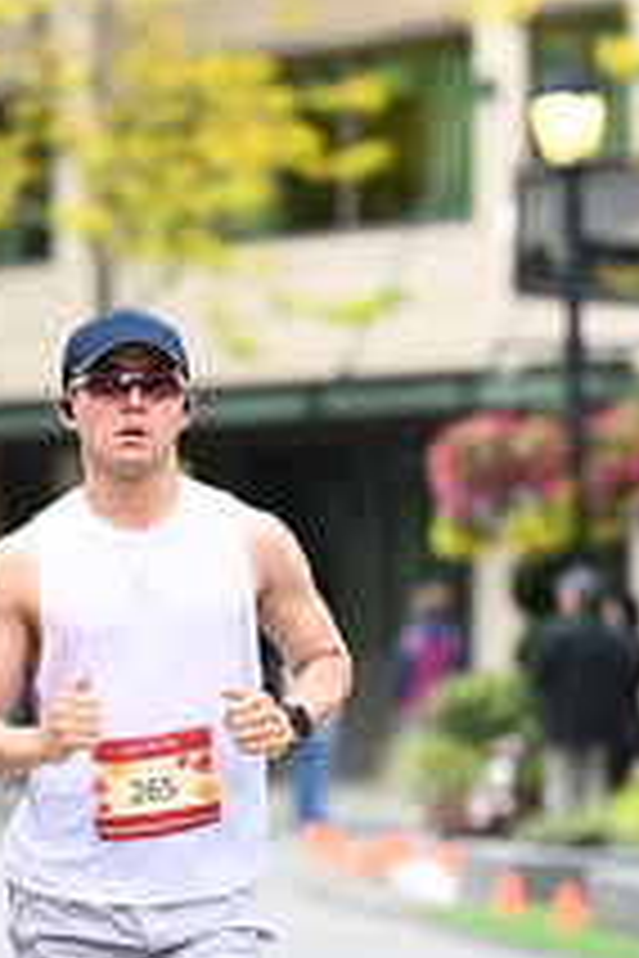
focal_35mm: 336
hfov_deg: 4.1
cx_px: 218
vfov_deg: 6.1
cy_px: 567
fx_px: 8945
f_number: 2.8
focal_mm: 130
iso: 1000
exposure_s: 1/2000
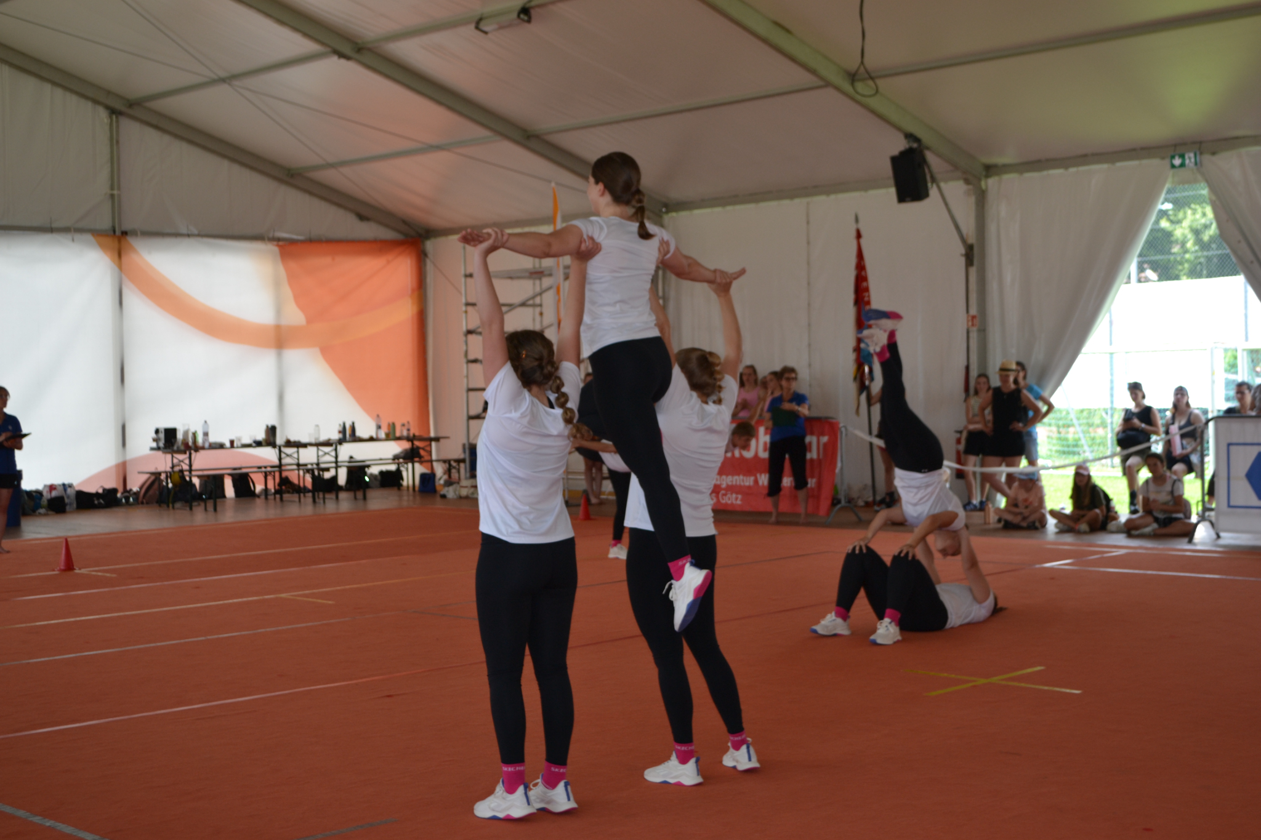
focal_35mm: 48
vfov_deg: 28.1
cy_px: 420
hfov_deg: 41.1
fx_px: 1681
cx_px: 630
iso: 180
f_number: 4.8
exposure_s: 1/125
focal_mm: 32
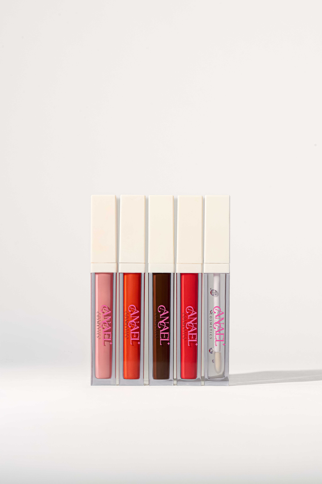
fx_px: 1814
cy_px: 242
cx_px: 161
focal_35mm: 135
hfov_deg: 10.1
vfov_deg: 15.2
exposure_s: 1/60
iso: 500
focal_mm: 135
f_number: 14
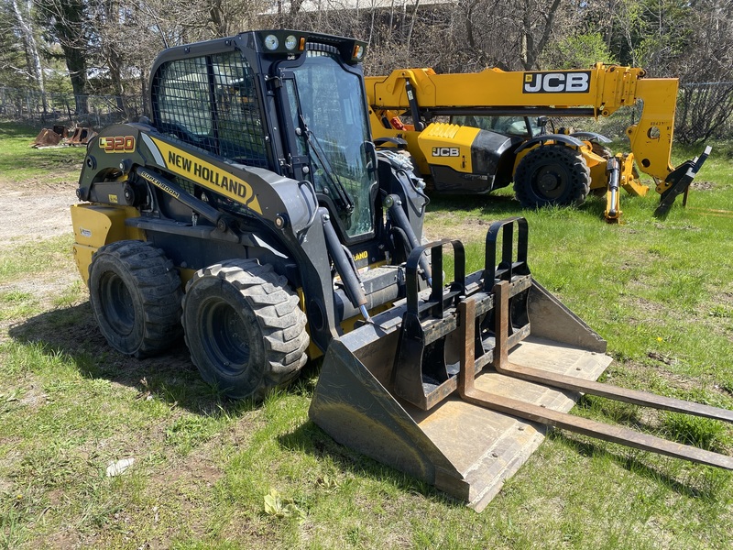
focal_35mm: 26
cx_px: 366
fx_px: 551
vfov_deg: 53.1
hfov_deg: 67.3
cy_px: 275
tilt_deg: -19.2
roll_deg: -1.5
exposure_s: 1/919
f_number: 1.8
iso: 32
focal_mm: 4.25
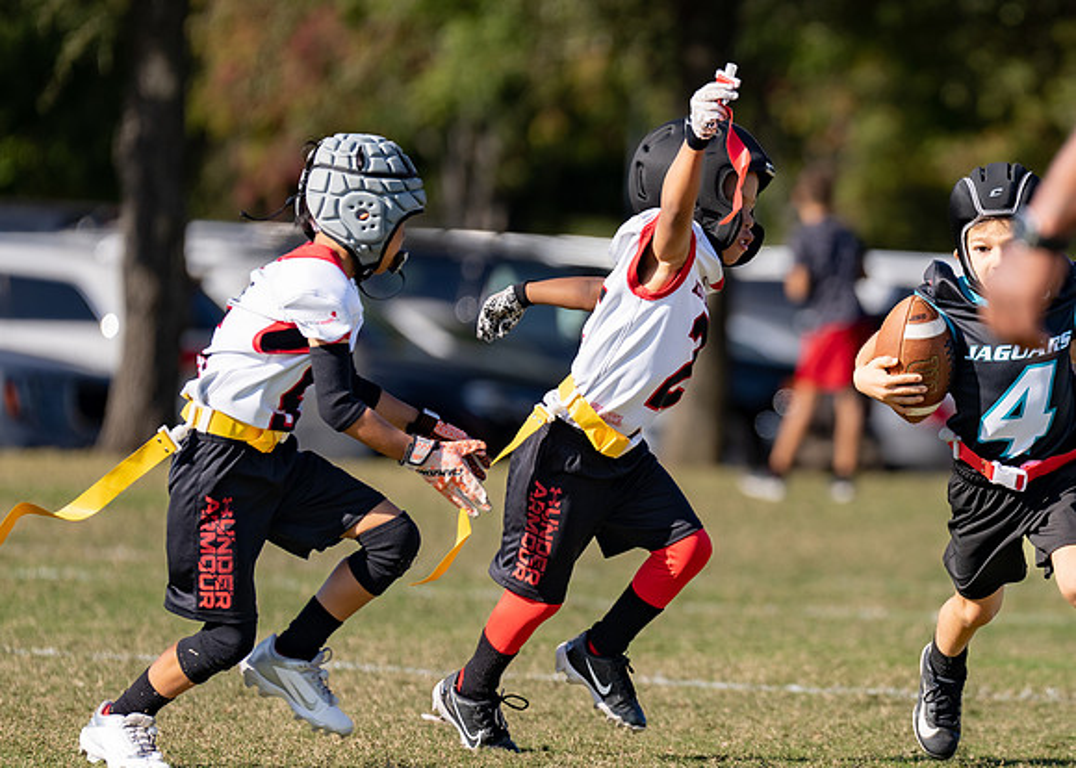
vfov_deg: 3.9
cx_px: 939
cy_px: 434
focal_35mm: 373
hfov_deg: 5.4
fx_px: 11407
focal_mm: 200
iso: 100
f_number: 2.8
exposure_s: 1/1600
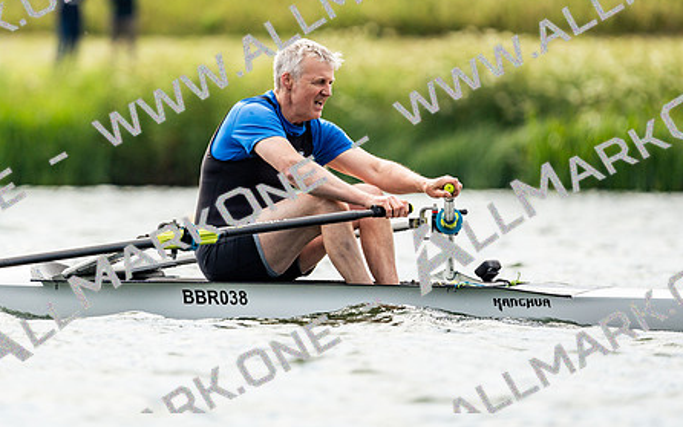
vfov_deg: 2.0
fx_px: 12344
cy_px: 151
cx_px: 282
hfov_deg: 3.2
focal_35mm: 663
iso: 500
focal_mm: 500
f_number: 6.3
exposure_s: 1/2000
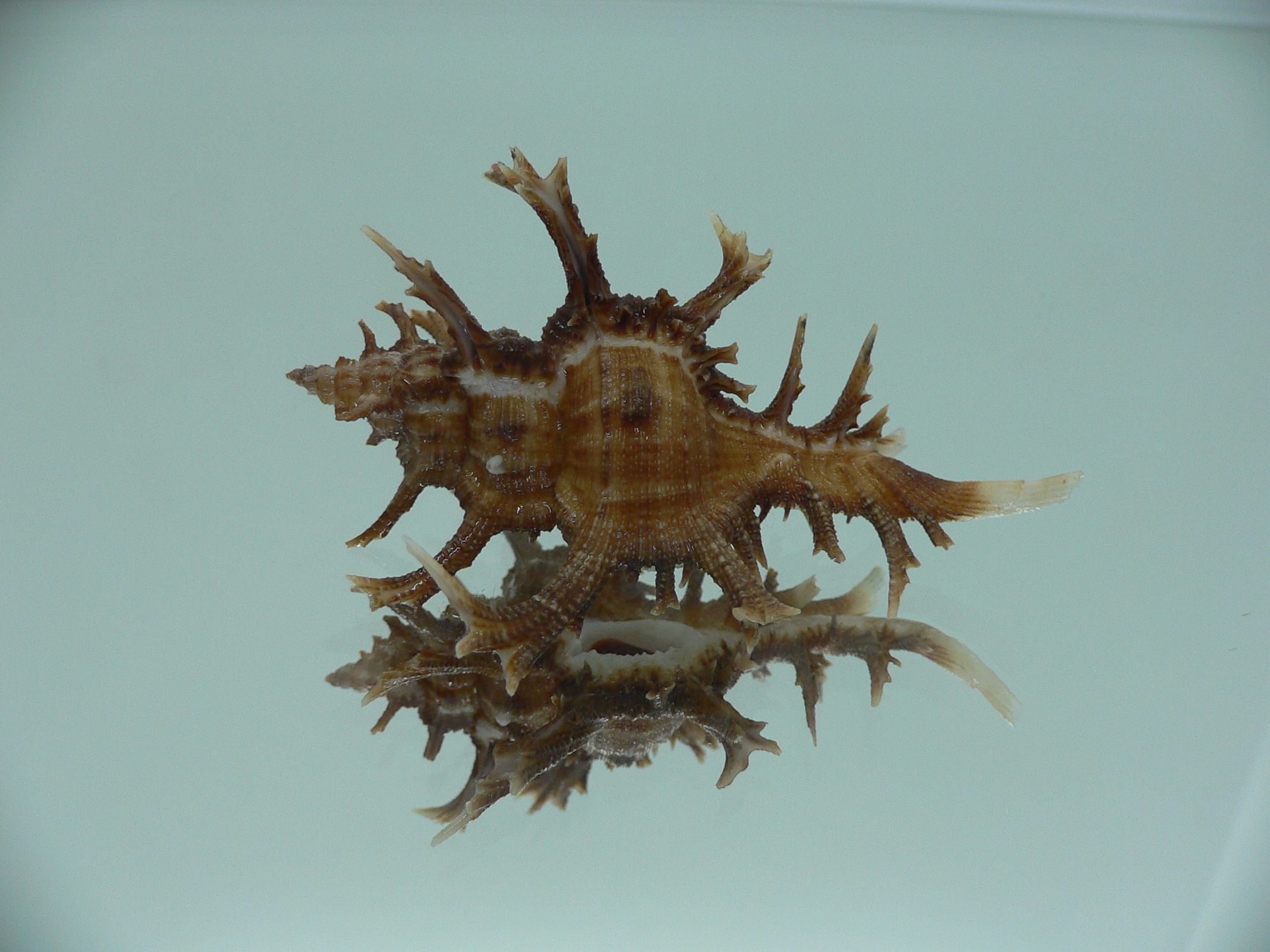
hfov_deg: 52.6
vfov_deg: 40.7
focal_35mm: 35
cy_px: 476
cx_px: 635
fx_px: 1284
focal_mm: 4.6
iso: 80
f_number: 2.8
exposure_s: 1/60
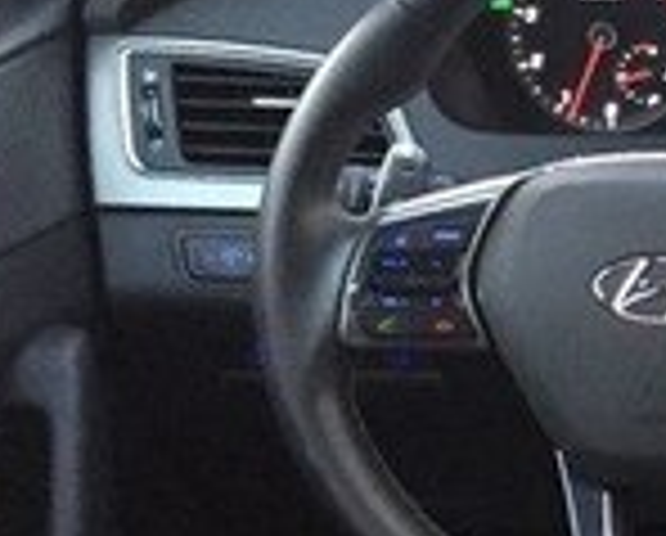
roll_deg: -0.5
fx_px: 2489
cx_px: 1350
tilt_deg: -24.9
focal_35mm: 126
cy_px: 363
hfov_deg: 13.1
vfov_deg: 12.3
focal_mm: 4.15
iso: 250
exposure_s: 1/25
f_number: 2.2
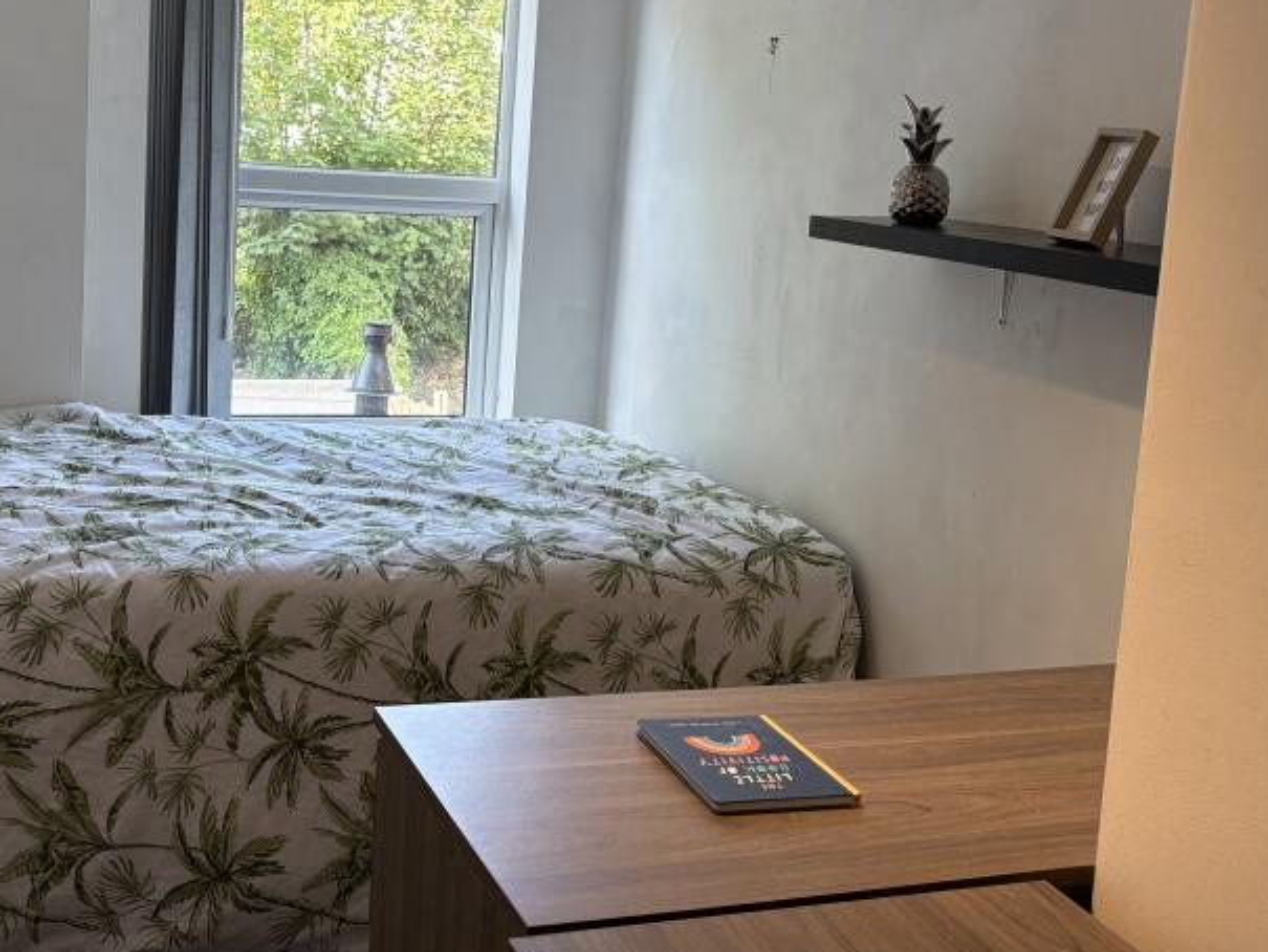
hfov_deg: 42.7
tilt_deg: -8.2
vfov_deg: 32.7
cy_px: 363
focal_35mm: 44
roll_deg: -2.8
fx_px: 1612
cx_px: 486
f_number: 1.6
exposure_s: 1/148
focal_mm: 5.96
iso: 100
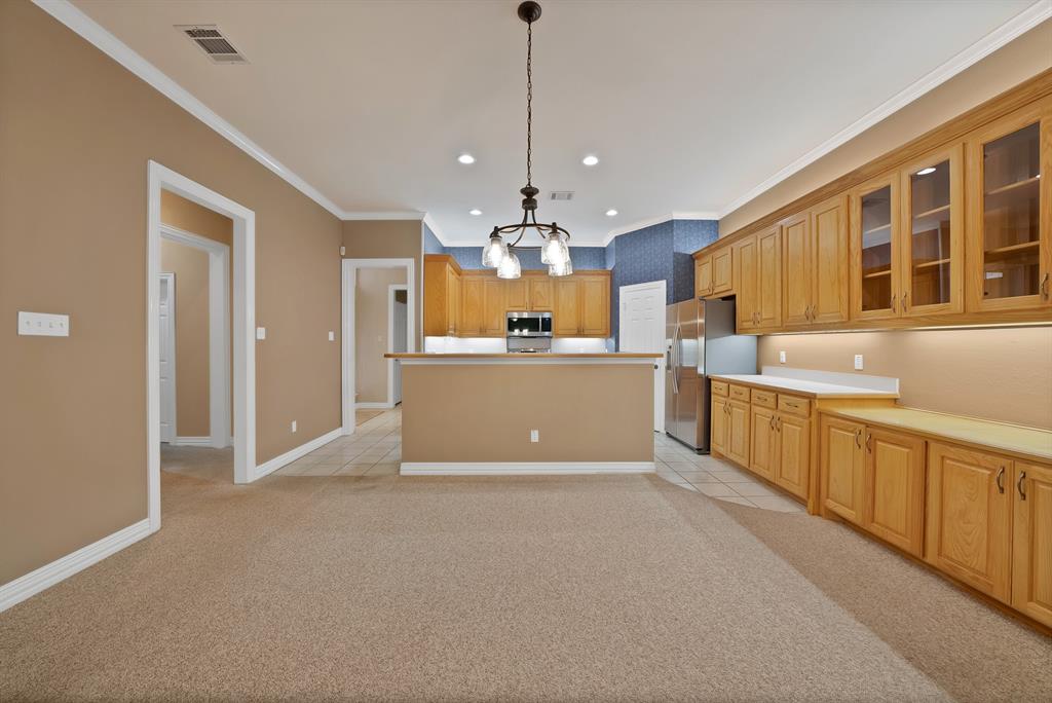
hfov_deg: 112.6
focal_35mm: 12
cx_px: 526
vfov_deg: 90.1
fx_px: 351
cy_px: 352
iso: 640
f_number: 9
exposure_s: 1/5
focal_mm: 12
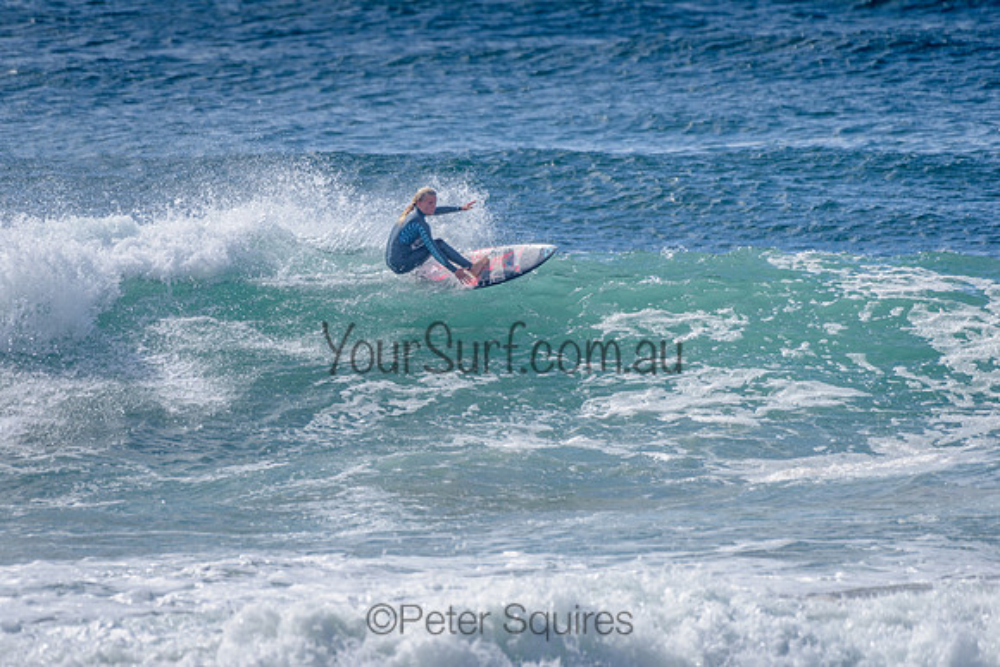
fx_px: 17008
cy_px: 263
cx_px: 388
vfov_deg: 2.2
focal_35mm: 612
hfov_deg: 3.4
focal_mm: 500
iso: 90
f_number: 5.6
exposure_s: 1/2000
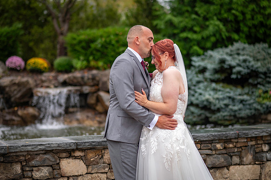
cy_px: 90
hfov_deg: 23.9
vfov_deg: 16.1
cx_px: 136
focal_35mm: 85
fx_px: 639
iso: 640
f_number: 2.2
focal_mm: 85
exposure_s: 1/3200
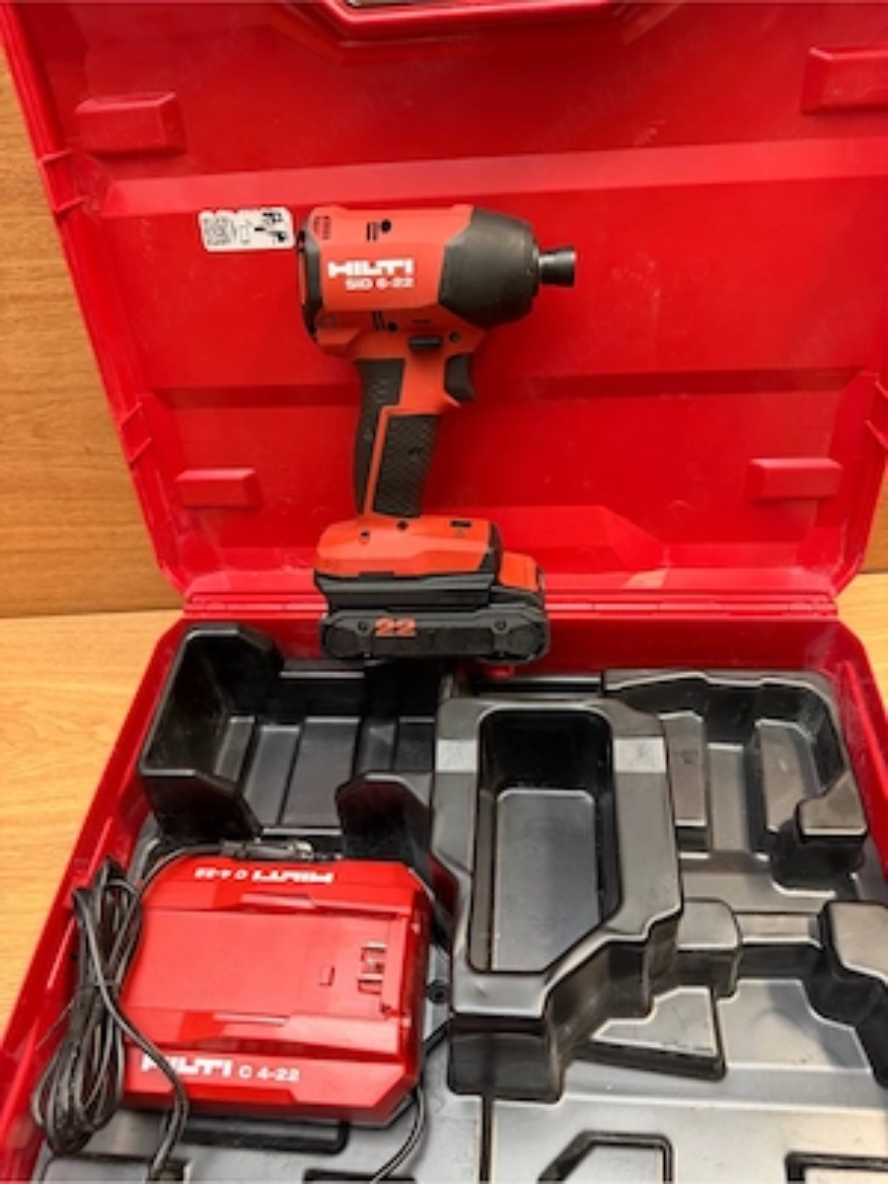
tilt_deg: -47.0
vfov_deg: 71.6
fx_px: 821
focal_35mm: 24
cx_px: 444
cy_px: 592
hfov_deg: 56.8
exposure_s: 1/50
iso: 320
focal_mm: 6.76
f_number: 1.78
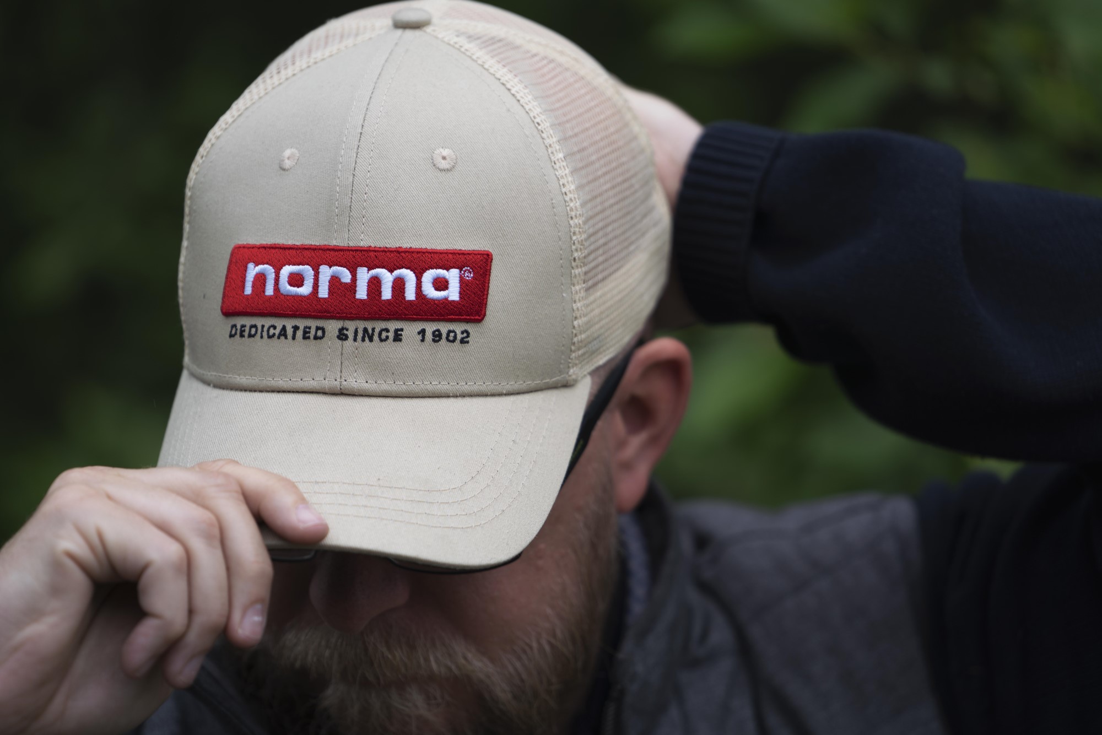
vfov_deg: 6.9
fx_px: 6123
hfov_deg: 10.3
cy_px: 368
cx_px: 551
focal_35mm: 200
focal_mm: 200
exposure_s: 1/400
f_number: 4
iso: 125
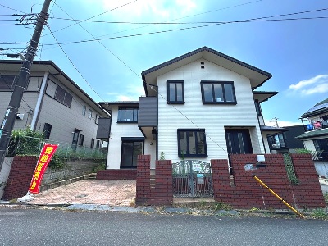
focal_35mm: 14
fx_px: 133
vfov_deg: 85.7
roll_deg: +1.1
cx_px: 164
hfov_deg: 102.1
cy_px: 123
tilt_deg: +15.0
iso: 40
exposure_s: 1/812
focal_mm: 2.22
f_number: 2.2
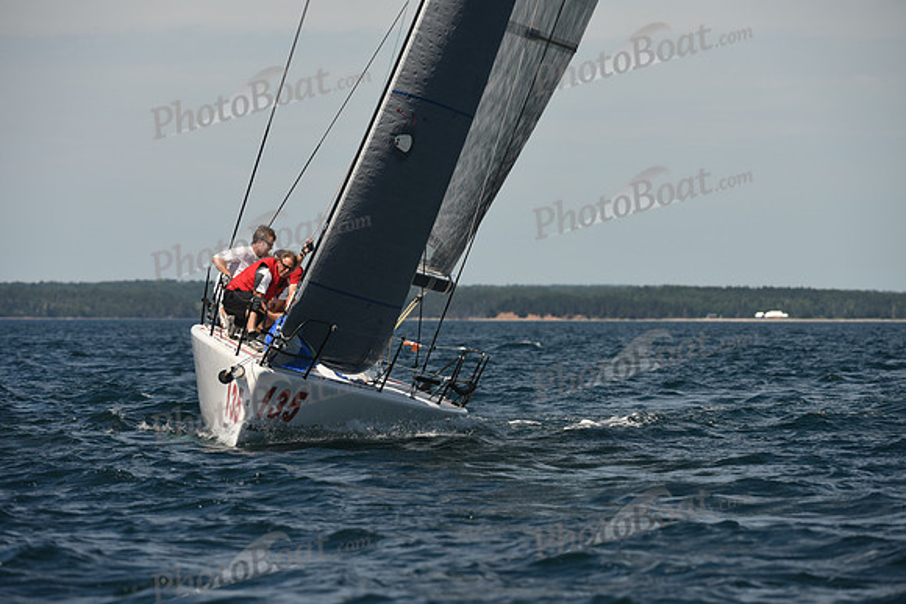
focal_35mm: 300
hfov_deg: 6.9
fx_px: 7551
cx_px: 453
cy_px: 302
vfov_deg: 4.6
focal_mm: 300
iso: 250
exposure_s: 1/1000
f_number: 7.1
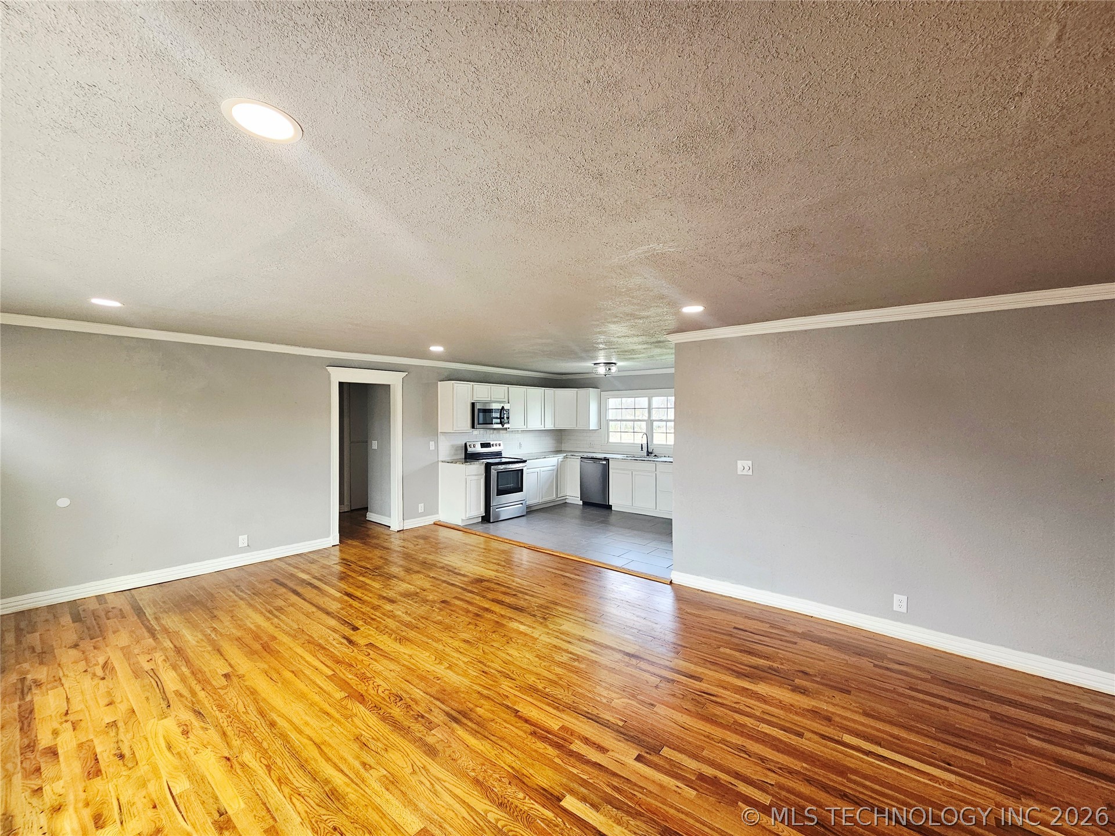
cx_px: 558
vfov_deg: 89.9
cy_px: 418
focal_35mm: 13
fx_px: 419
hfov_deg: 106.2
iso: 80
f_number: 2.2
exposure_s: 1/60.2
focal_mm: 2.2
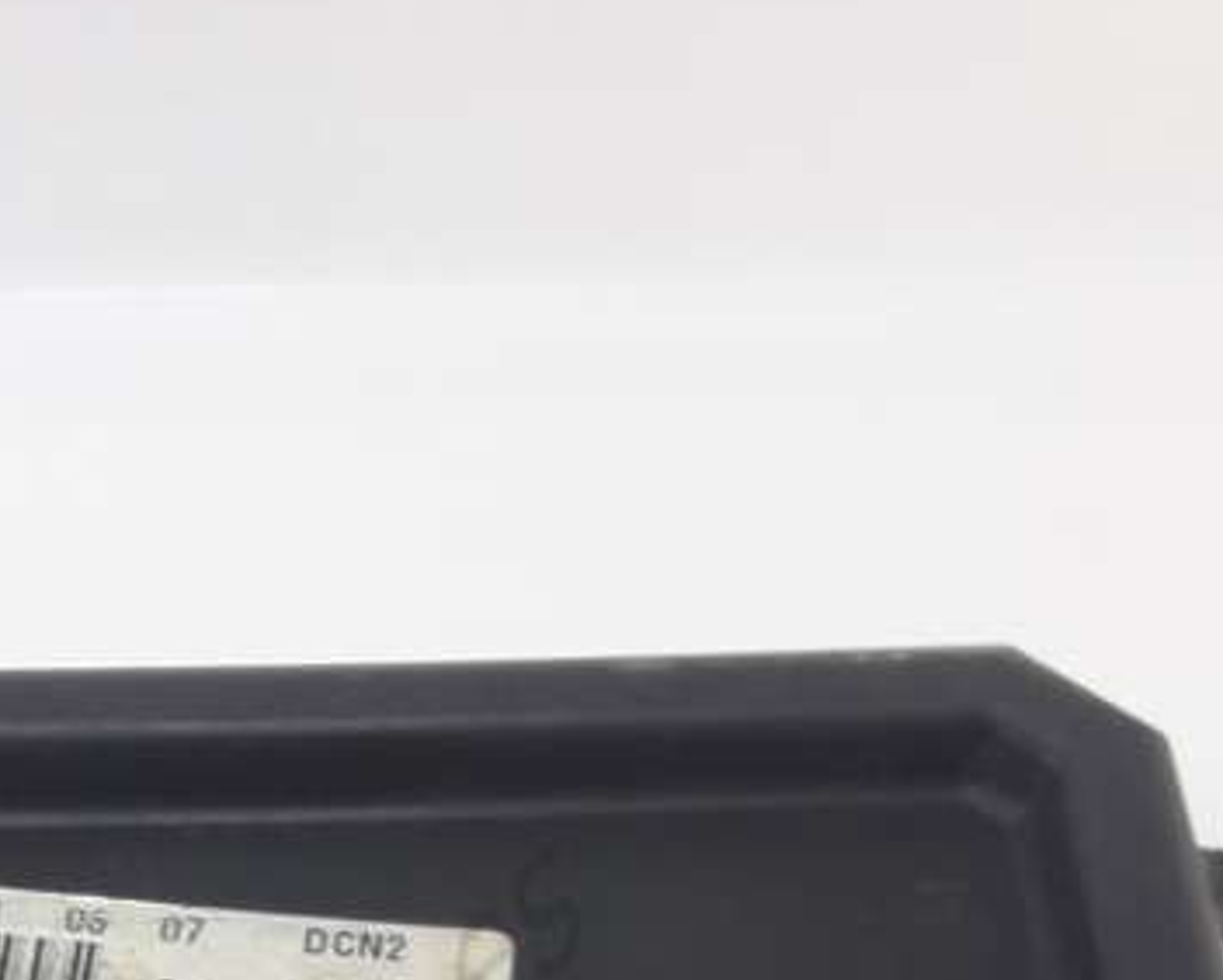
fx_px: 3477
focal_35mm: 96
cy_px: 1397
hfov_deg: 19.5
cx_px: 63
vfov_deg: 15.0
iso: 40
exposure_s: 1/33
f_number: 1.9
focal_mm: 3.7
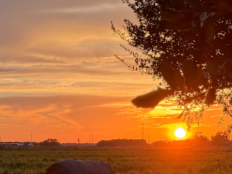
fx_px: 891
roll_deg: +1.5
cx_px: 5
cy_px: 167
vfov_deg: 11.1
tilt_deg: -1.4
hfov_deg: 14.6
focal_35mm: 133
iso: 64
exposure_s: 1/900
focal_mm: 6.76
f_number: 1.78
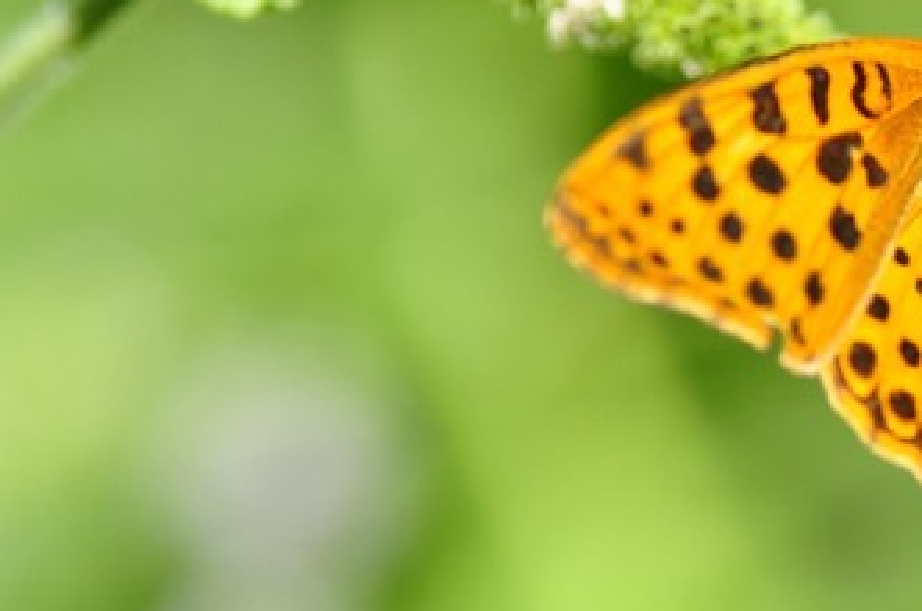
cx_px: 822
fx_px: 7490
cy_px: 64
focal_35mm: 293
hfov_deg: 7.0
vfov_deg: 4.7
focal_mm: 90
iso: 200
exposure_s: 1/1000
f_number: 5.6
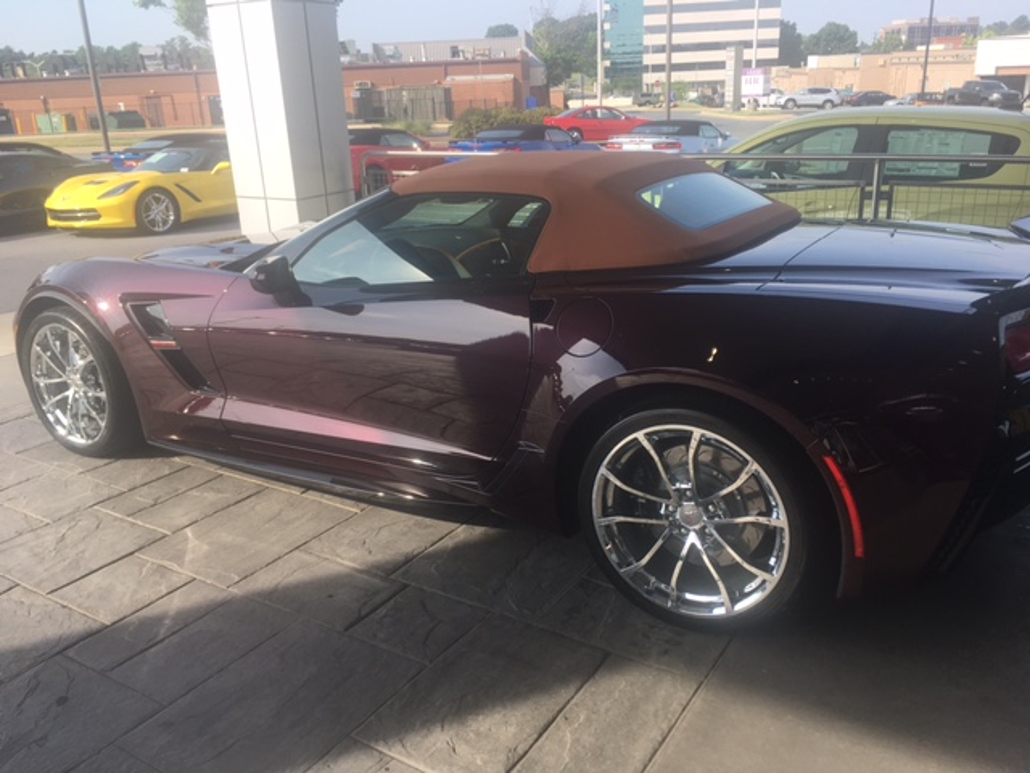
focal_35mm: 29
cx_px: 515
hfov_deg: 61.7
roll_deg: +2.4
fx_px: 863
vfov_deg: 48.2
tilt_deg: -18.5
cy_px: 386
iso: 25
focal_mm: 4.15
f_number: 2.2
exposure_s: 1/538
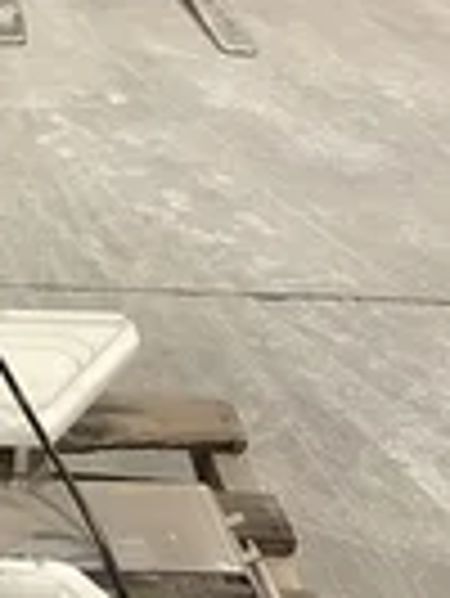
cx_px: -153
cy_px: 315
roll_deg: -2.6
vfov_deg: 25.0
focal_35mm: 78
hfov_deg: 17.6
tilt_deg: -24.5
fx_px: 1350
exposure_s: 1/60
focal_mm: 4.2
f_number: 1.6
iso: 250
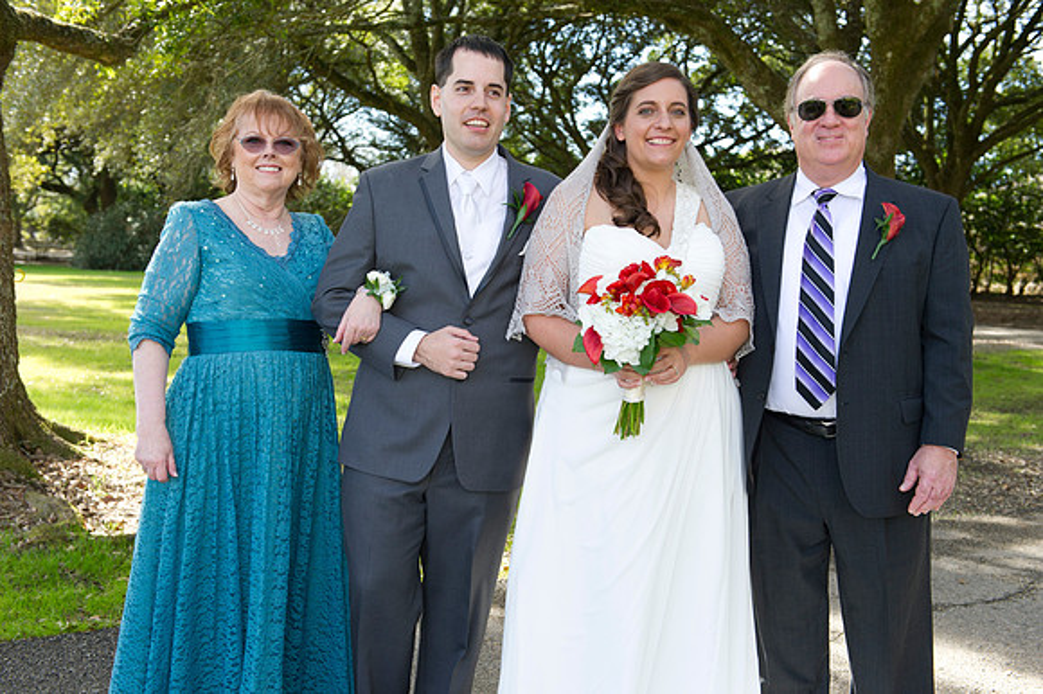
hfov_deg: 43.6
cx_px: 522
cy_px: 347
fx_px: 1303
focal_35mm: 45
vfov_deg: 29.8
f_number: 5.6
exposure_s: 1/125
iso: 320
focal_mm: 45
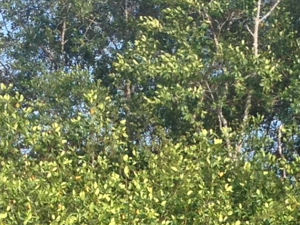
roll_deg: -0.6
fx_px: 1829
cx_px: 185
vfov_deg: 6.8
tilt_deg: -2.3
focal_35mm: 211
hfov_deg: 9.4
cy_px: 428
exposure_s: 1/1200
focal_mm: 4.28
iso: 50
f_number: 2.4
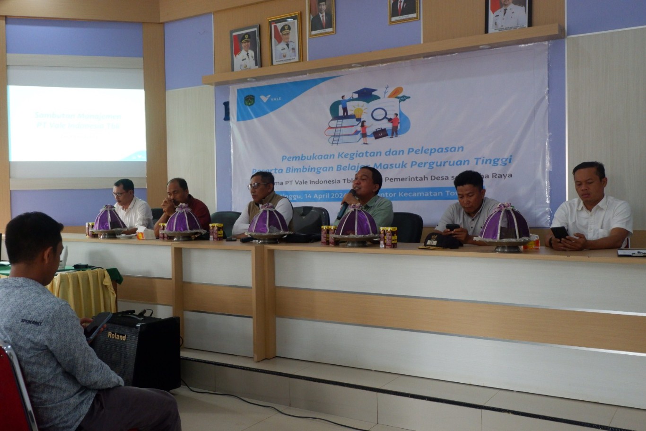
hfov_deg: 54.4
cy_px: 216
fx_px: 628
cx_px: 323
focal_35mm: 35
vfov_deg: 37.9
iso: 2000
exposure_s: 1/140
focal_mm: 23.2
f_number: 4.2
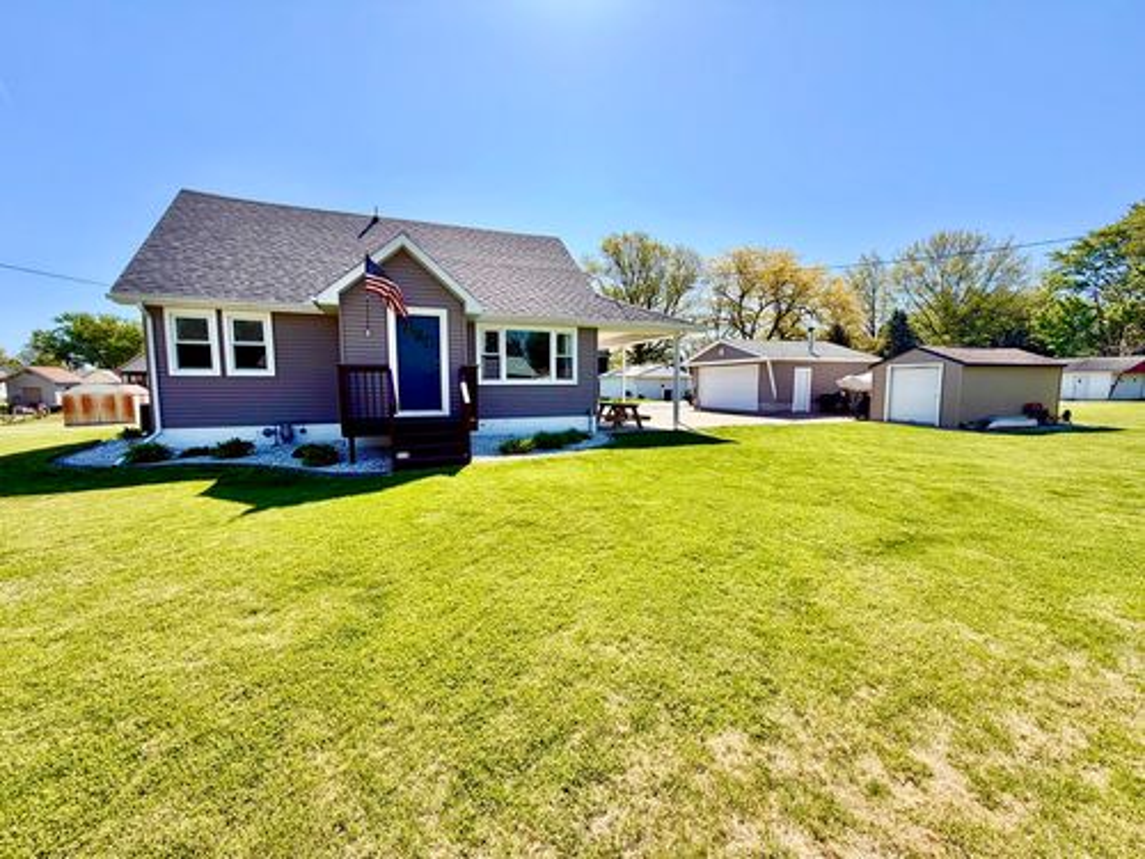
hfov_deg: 102.1
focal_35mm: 14
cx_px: 572
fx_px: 463
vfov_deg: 85.7
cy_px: 430
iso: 20
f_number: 2.2
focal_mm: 2.22
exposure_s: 1/789
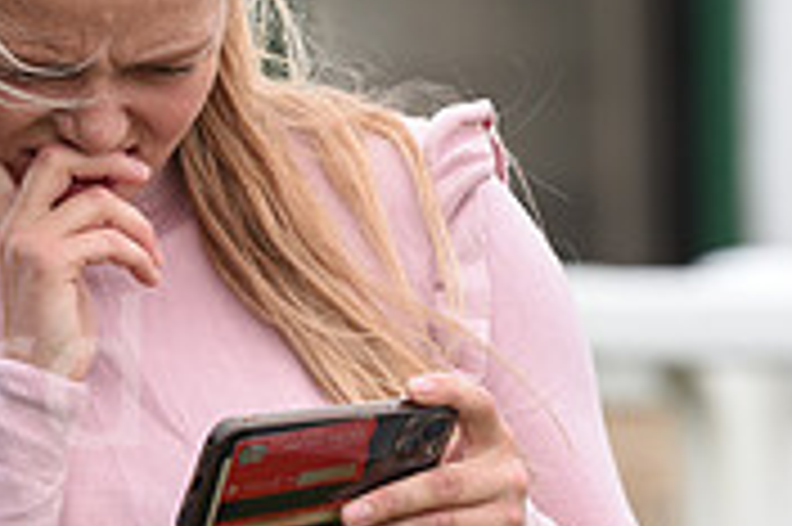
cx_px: -432
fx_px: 14484
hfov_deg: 3.1
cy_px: 416
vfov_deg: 2.1
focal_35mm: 659
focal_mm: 200
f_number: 5.6
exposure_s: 1/800
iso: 400
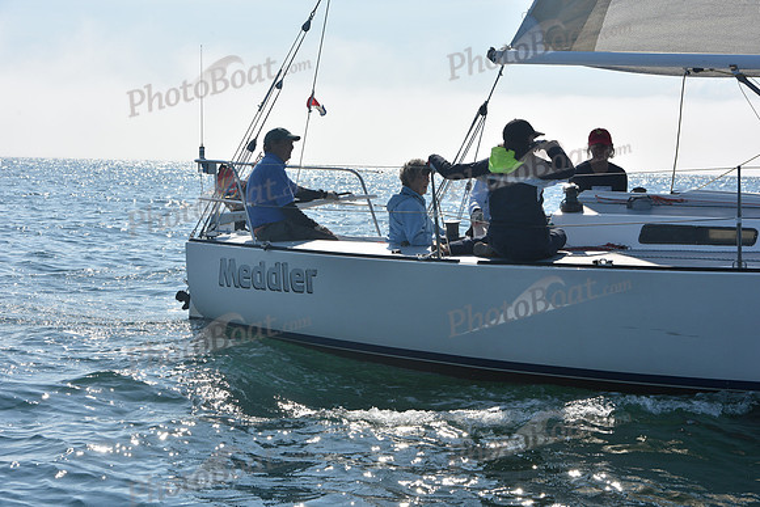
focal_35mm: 70
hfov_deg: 28.8
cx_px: 380
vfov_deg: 19.5
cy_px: 254
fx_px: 1478
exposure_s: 1/1000
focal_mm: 70
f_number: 11
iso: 320
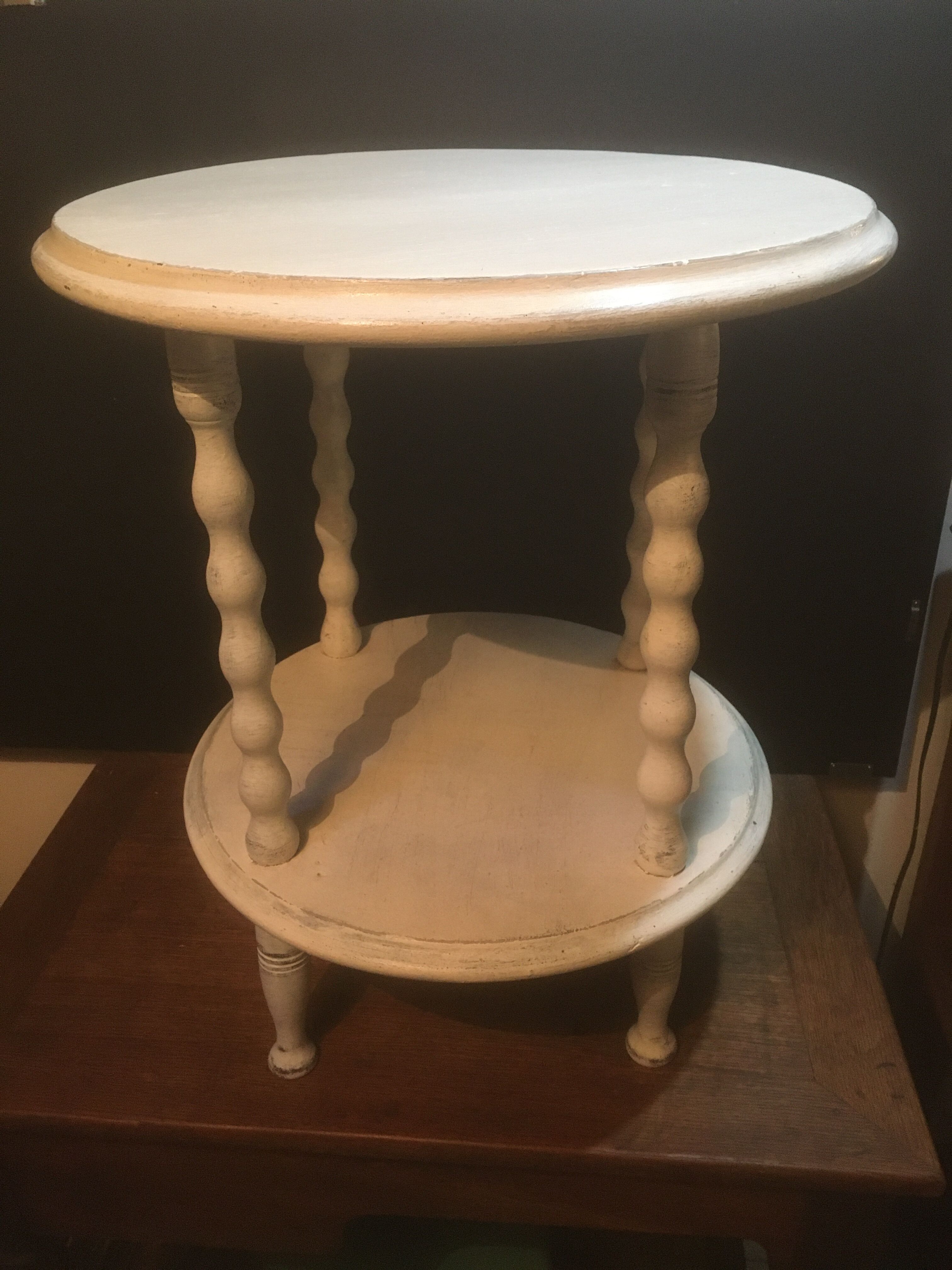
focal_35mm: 29
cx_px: 476
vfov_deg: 61.7
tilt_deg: -29.3
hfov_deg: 48.2
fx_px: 1063
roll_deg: +1.6
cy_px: 635
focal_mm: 4.15
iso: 200
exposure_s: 1/25
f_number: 2.2
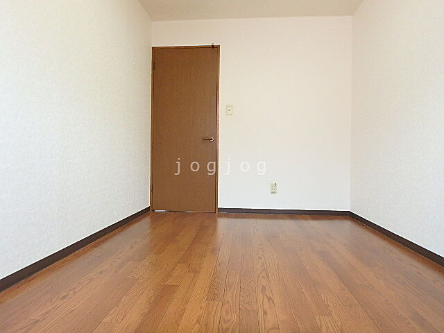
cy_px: 166
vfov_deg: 63.4
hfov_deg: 79.0
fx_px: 269
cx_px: 222
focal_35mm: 21
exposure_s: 1/30
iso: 400
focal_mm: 3.7
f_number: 3.5
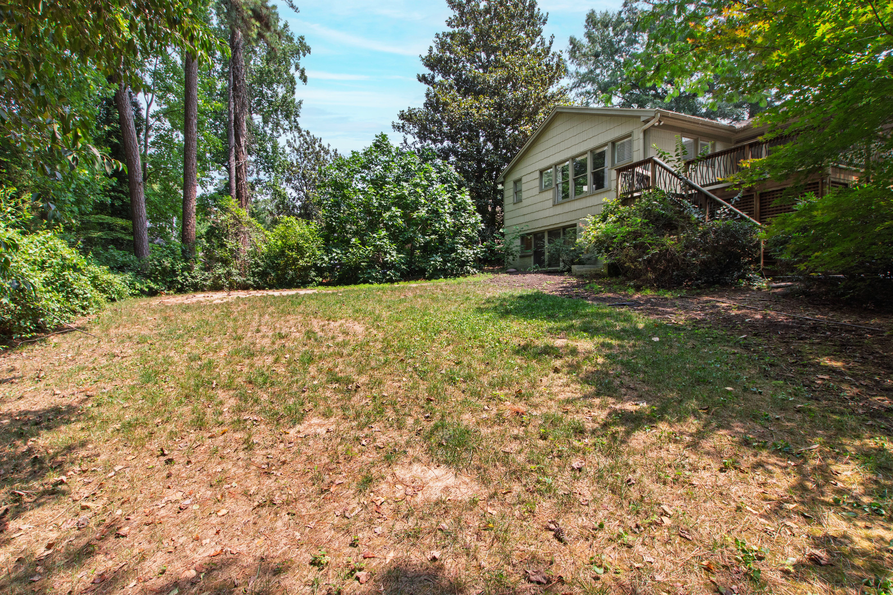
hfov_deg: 100.4
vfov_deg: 77.3
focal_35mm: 15
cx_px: 446
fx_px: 372
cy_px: 298
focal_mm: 10
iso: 250
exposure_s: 1/125
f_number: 8
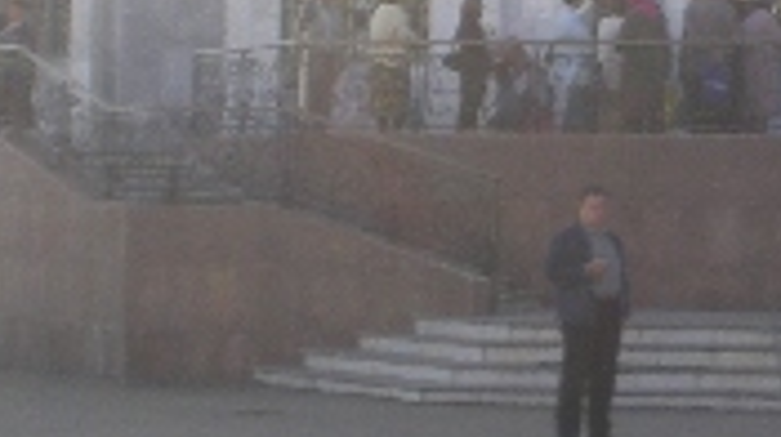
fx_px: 2938
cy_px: -116
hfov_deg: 15.0
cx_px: 665
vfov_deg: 8.4
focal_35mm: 142
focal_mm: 6.3
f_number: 4.6
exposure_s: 1/200
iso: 64
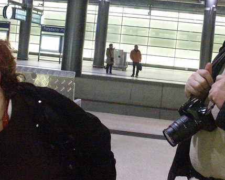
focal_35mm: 51
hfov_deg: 36.5
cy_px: 55
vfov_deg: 29.4
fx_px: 340
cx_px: 134
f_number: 3.5
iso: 800
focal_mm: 7.21
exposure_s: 1/60
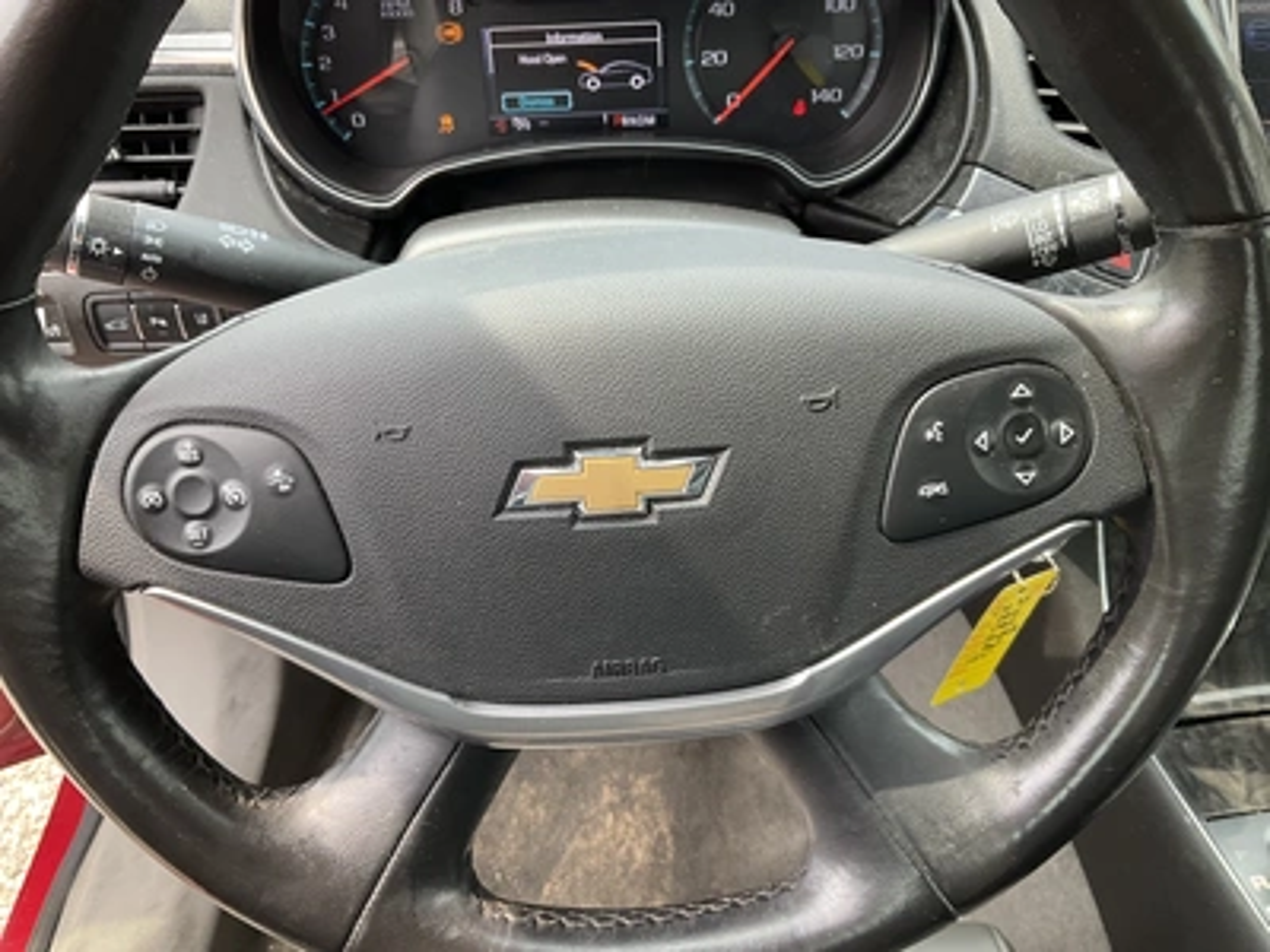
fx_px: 1064
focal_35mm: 29
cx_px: 635
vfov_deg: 48.2
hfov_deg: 61.7
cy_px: 476
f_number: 1.8
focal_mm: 3
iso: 32
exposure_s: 1/122
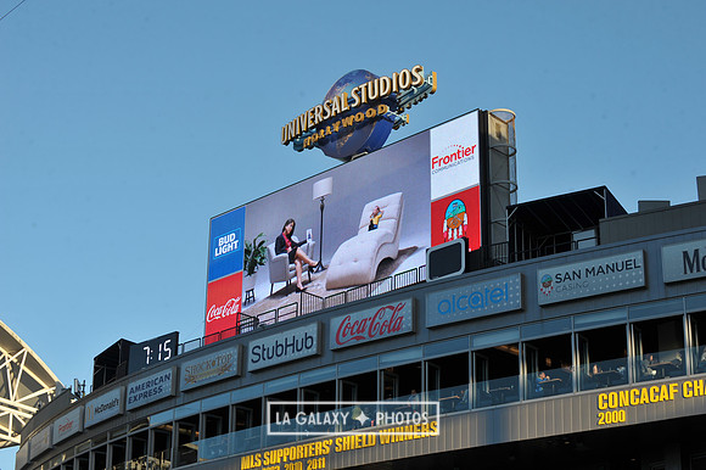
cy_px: 235
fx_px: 1372
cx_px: 353
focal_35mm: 70
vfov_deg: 19.4
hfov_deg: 28.9
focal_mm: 70
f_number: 8
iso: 200
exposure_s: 1/250
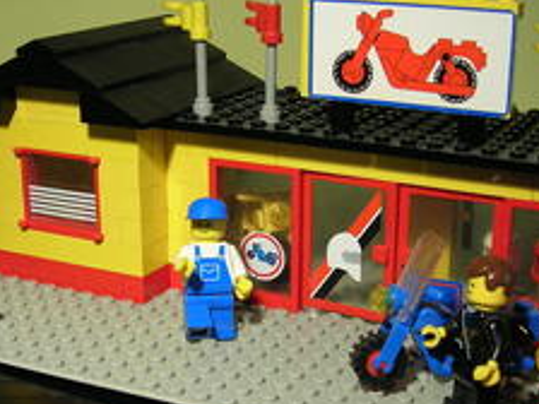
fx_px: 950
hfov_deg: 31.6
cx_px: 313
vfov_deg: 24.0
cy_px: 242
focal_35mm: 61
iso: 50
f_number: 3
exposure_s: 1/15.1
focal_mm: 6.4
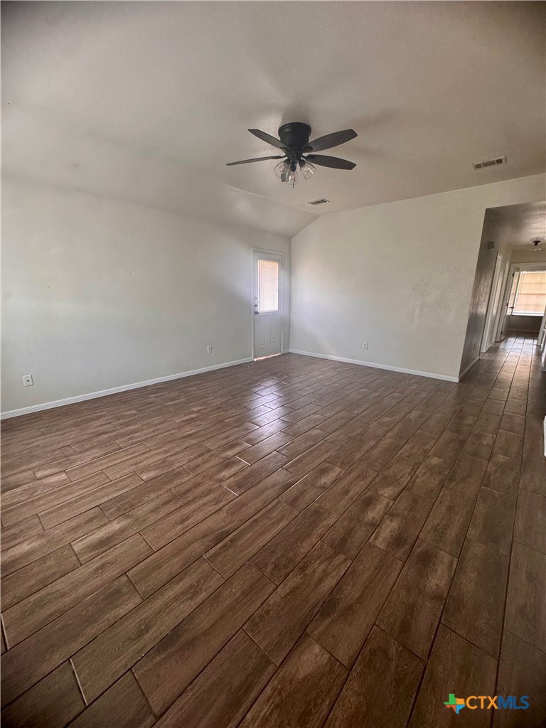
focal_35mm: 14
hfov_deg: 85.7
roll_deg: +0.3
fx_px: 294
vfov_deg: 102.1
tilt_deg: -14.0
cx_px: 273
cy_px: 364
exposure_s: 1/77
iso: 320
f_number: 2.2
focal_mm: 2.22
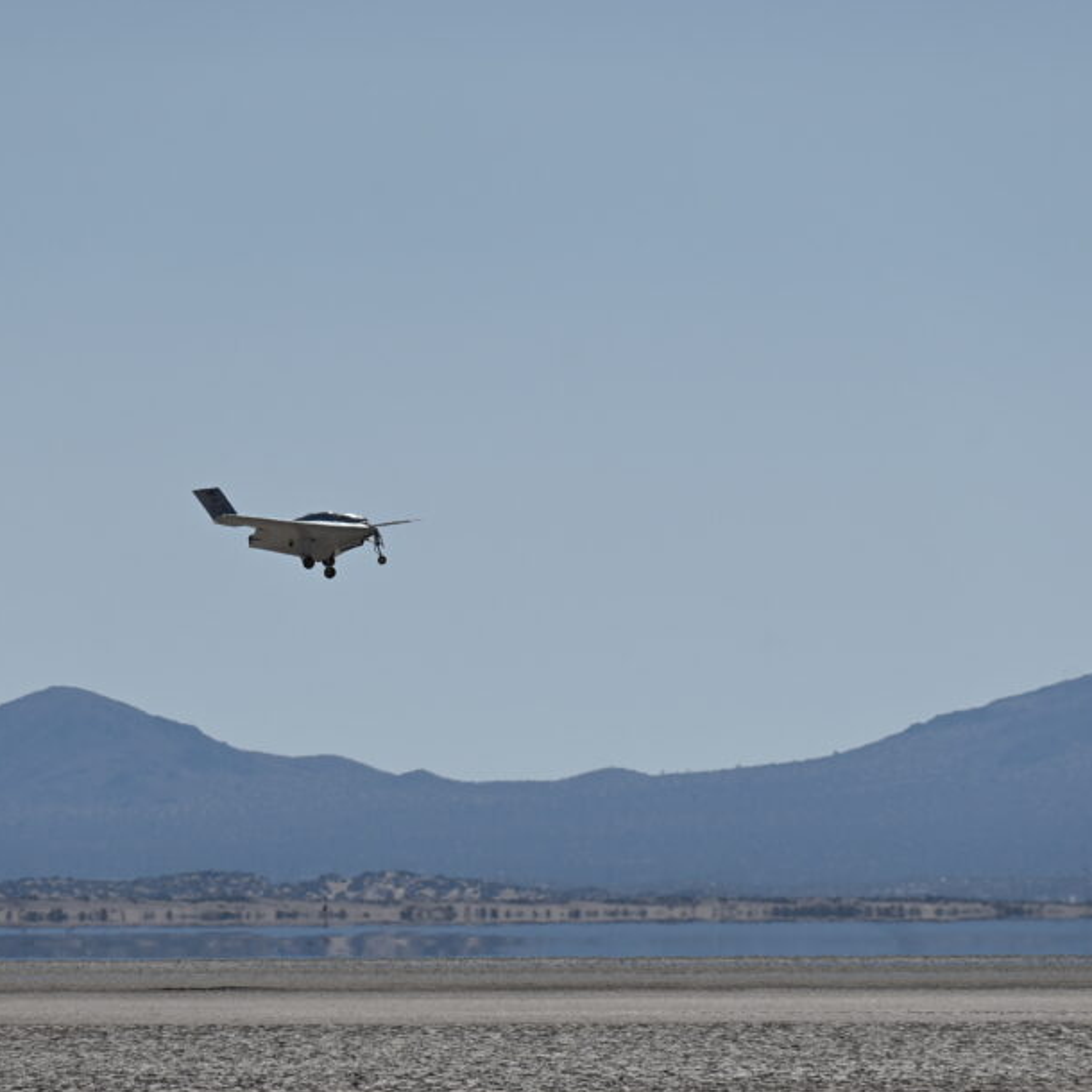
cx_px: 507
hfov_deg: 3.3
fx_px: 19094
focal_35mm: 535
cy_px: 592
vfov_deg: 3.3
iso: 100
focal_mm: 250
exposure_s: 1/1250
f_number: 9
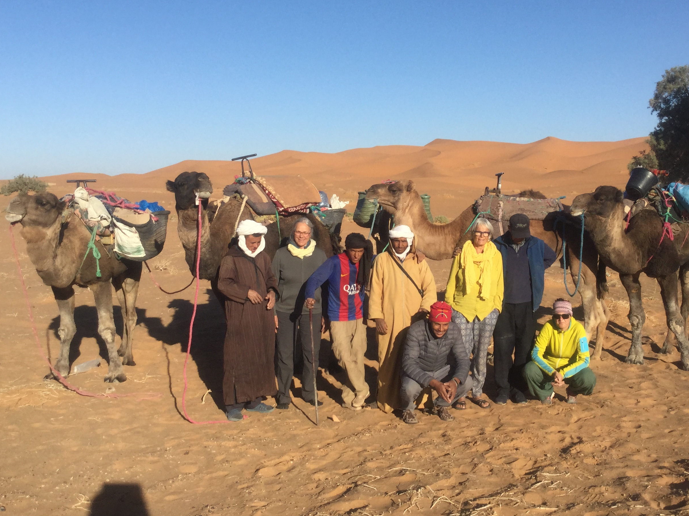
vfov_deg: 34.3
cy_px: 238
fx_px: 836
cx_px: 386
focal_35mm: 42
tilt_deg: -6.4
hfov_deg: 44.7
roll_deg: +1.2
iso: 25
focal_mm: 3.3
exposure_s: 1/1698
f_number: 2.4
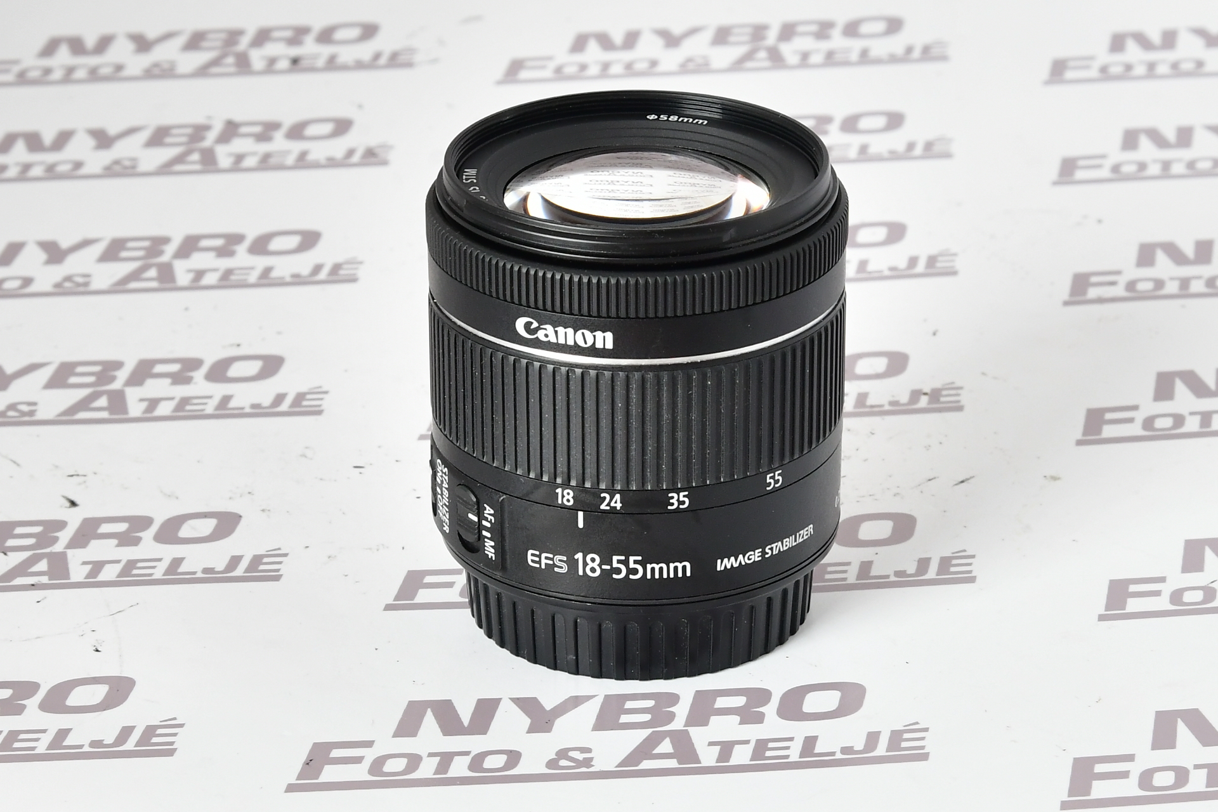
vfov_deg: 20.9
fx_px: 2199
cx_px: 609
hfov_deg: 31.0
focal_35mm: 65
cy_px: 406
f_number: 11
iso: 800
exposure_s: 1/125
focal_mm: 65
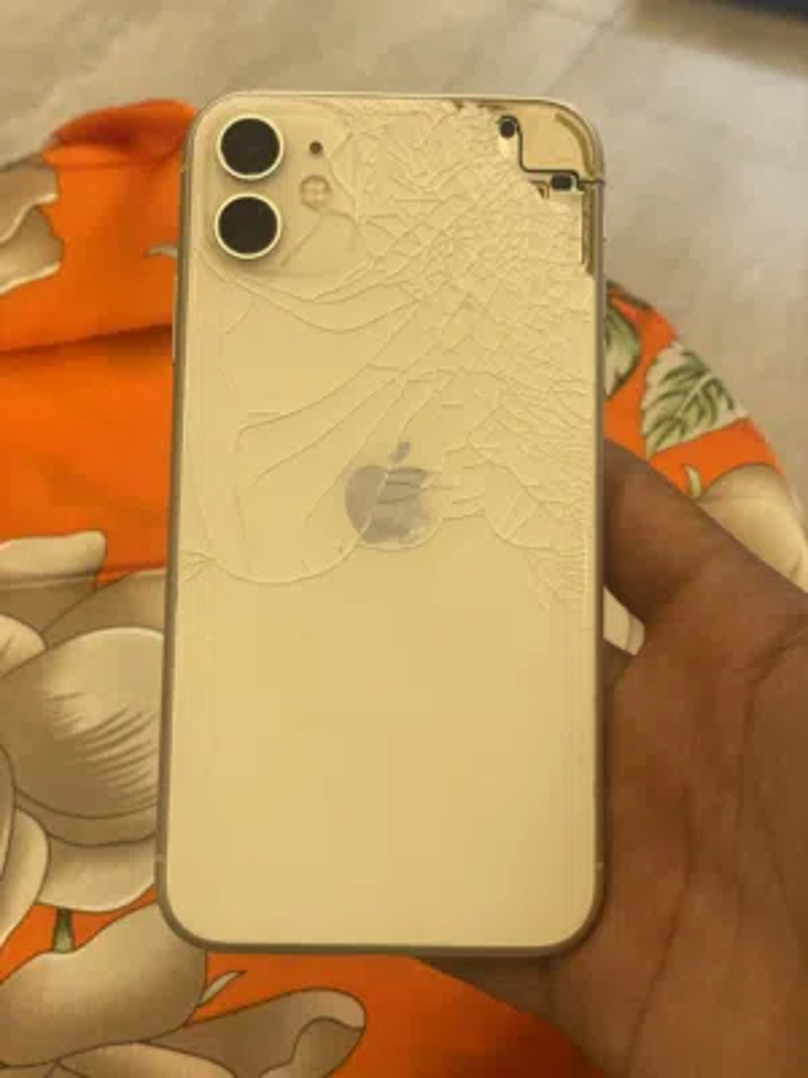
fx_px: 1618
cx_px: 404
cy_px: 539
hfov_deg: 28.0
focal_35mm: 52
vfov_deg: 36.8
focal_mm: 6
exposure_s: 1/135
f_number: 2
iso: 25
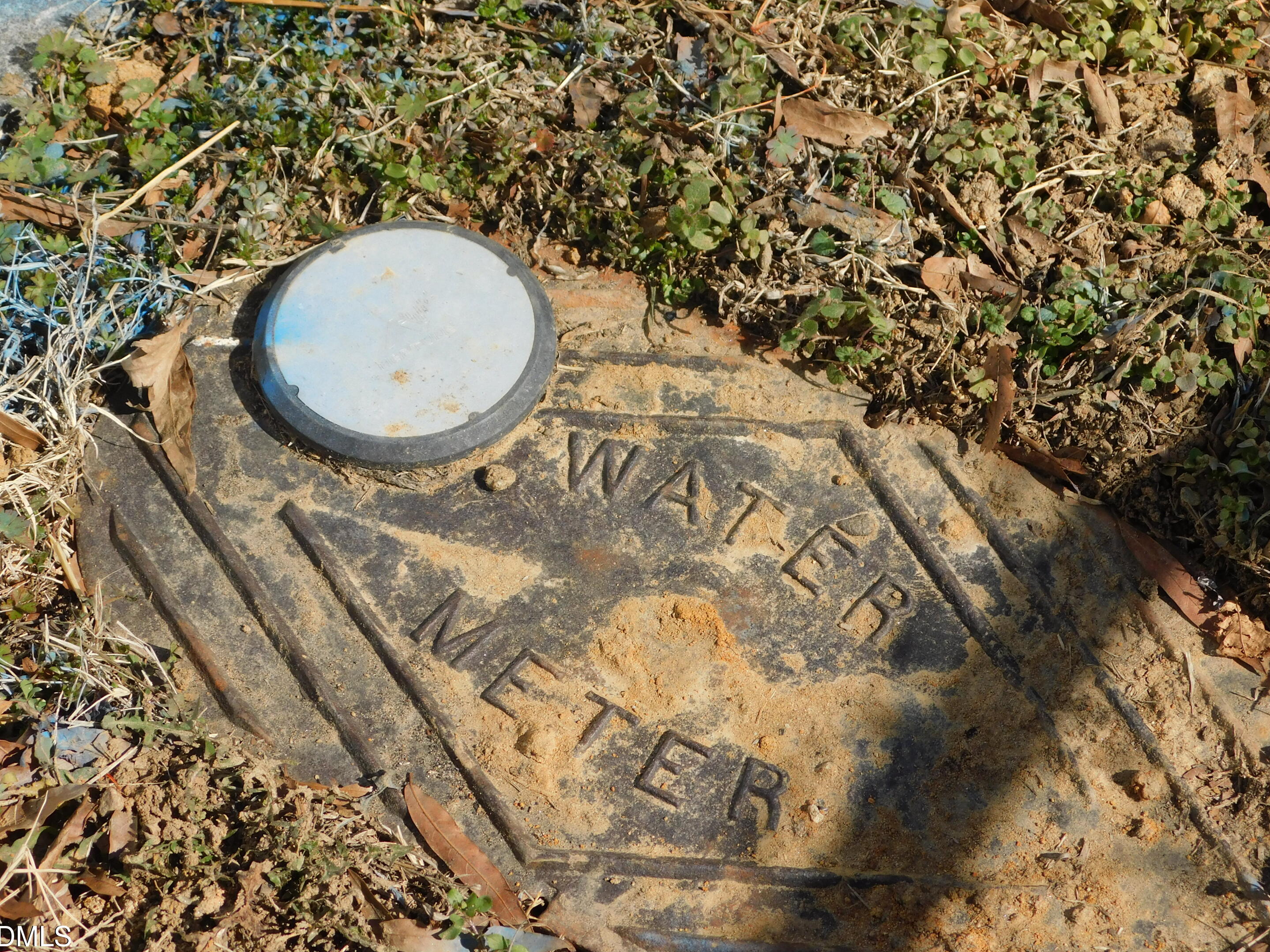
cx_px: 655
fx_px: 2715
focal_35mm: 74
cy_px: 486
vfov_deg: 19.9
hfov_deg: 26.3
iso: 125
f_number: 4.3
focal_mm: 12.6
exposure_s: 1/800
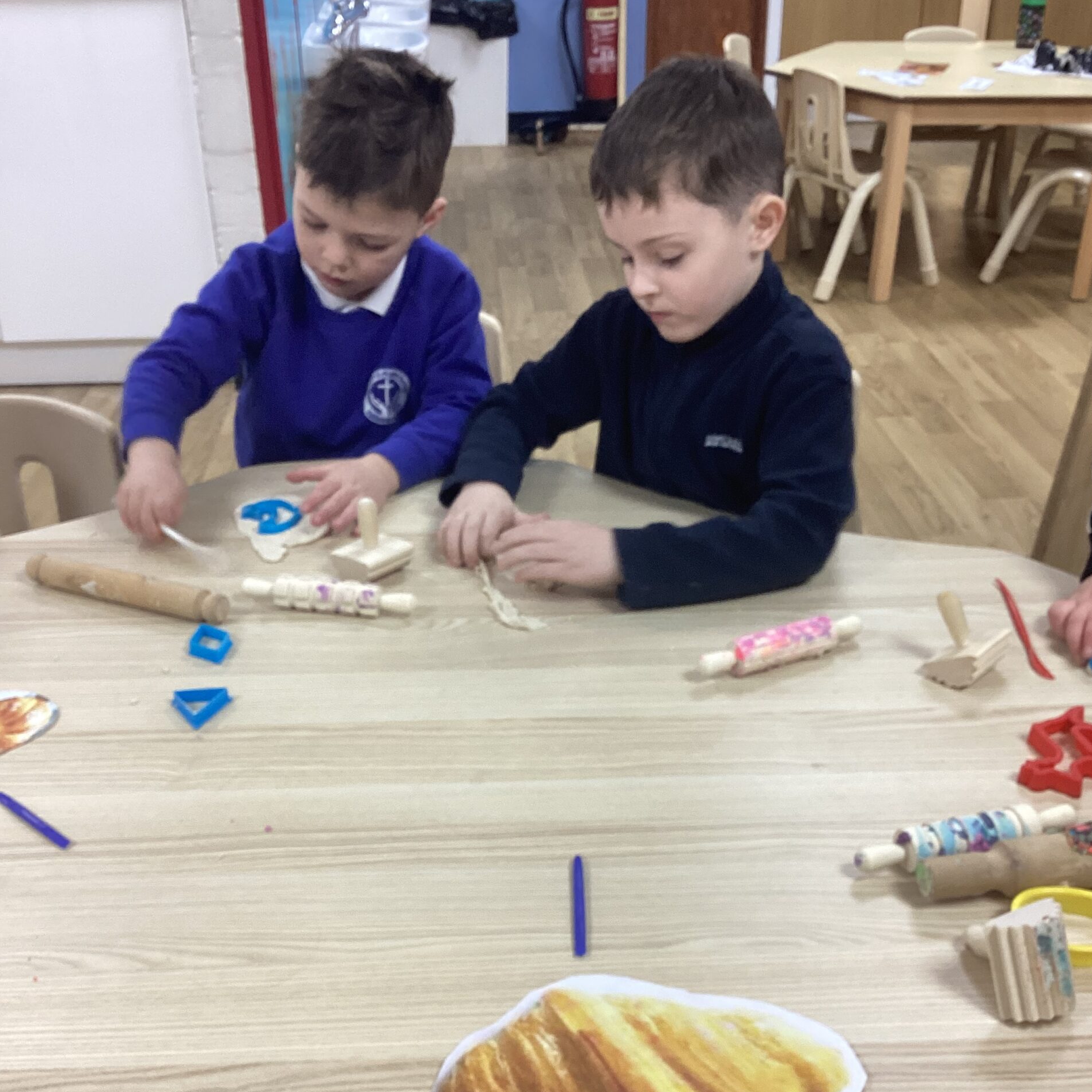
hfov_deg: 44.9
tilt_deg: -30.1
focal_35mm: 37
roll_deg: +1.0
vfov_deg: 44.9
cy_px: 607
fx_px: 1321
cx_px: 552
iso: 80
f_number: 2.4
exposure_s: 1/50
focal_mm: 3.3
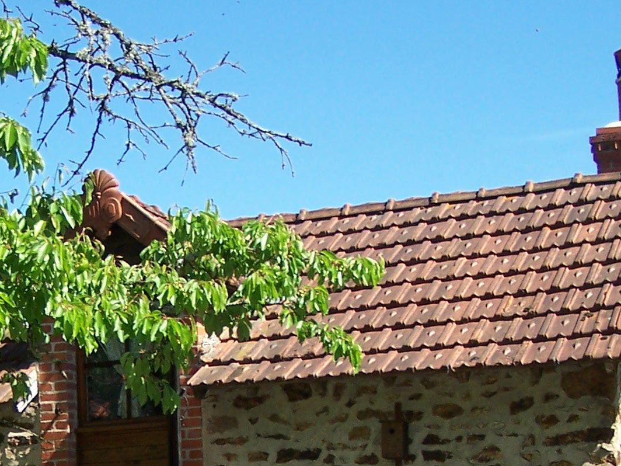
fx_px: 1650
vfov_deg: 15.6
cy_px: 511
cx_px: 169
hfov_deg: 21.2
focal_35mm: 92
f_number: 2.8
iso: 80
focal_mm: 6.3
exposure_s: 1/750
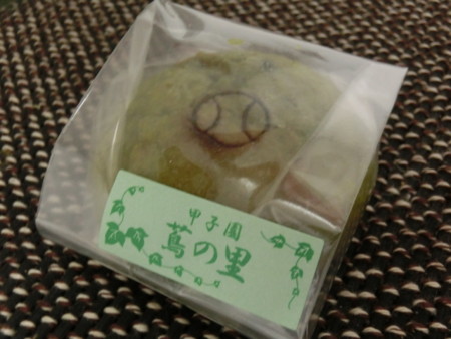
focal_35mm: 38
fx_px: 495
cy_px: 170
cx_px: 226
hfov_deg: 49.0
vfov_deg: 37.8
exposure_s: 1/10
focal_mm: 6.67
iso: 800
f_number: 3.9
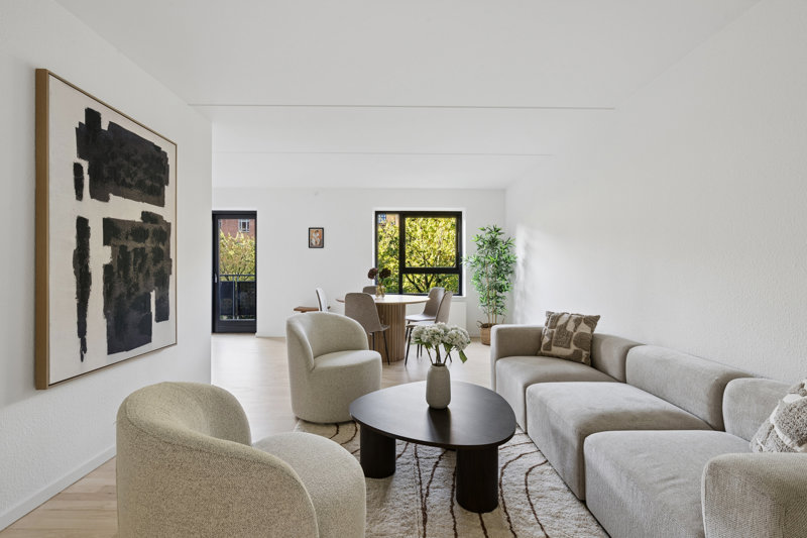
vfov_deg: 73.7
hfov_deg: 96.7
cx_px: 404
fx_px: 359
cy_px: 269
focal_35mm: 16
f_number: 11
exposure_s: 1/4
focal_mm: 16
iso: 160
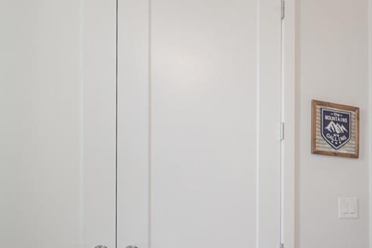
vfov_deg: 27.5
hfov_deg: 34.8
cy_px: 250
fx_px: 475
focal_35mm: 46
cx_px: 438
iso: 320
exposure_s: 1/30
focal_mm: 14
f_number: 10
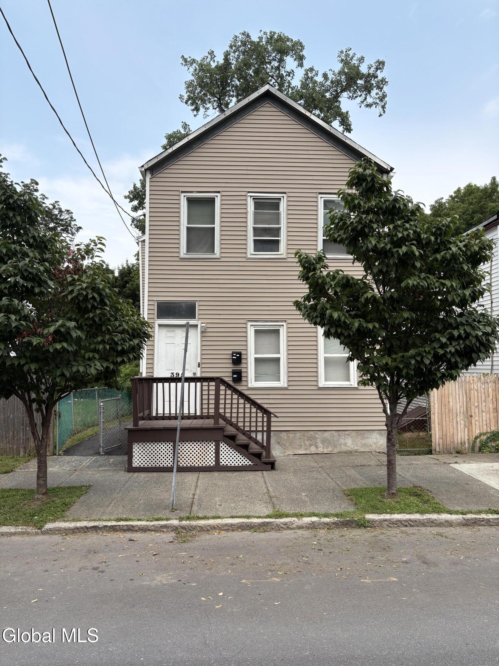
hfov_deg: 53.1
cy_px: 333
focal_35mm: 26
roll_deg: -0.7
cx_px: 250
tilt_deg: +3.3
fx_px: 500
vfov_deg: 67.3
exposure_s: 1/1799
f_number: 1.6
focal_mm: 5.96
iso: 50
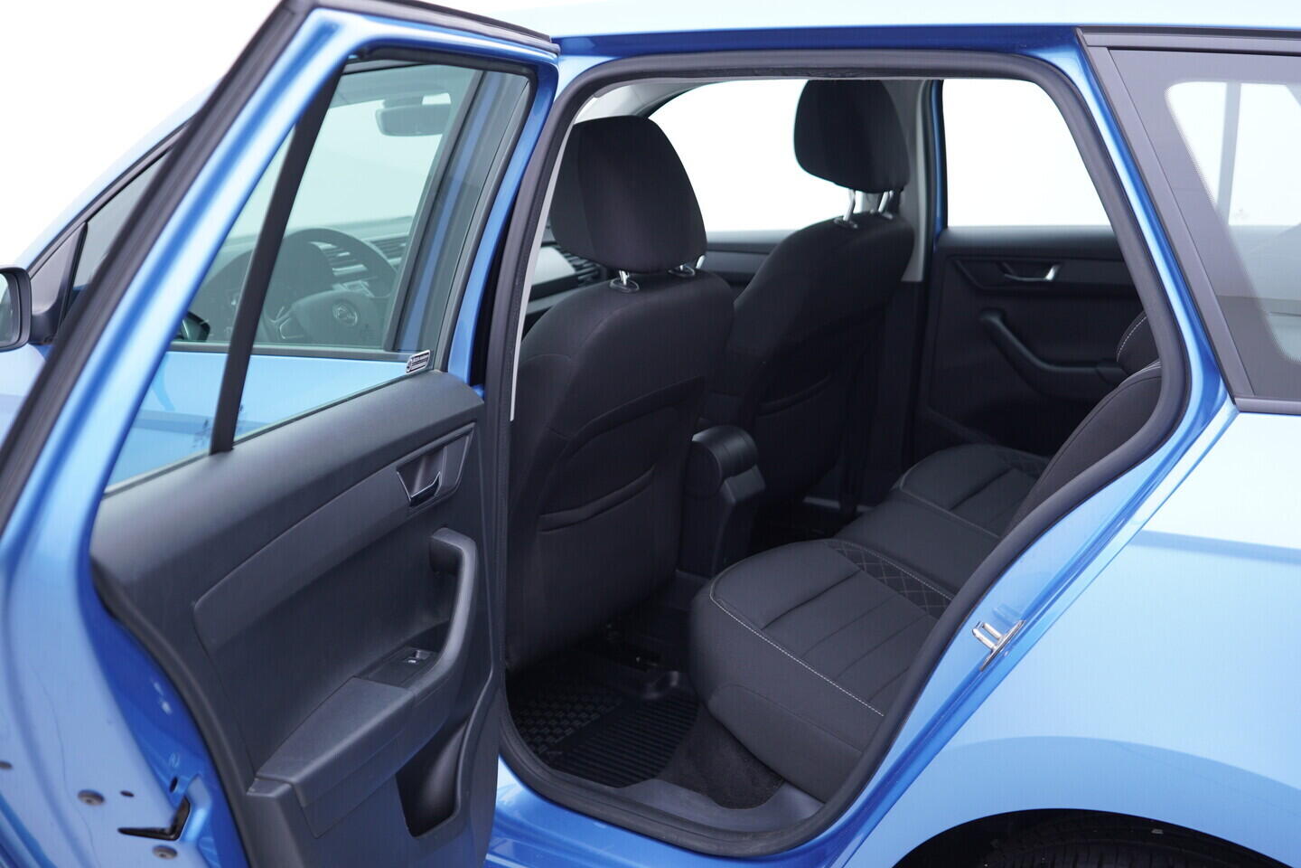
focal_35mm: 36
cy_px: 434
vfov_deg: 36.9
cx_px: 650
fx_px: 1301
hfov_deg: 53.1
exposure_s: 1/40
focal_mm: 24
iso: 160
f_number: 2.8
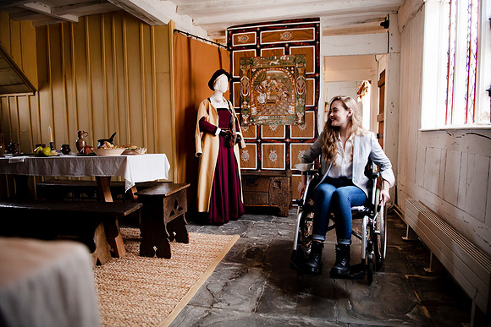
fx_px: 327
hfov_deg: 73.7
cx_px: 246
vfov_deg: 53.2
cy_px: 164
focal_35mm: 24
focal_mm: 24
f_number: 2.8
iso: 640
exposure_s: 1/100
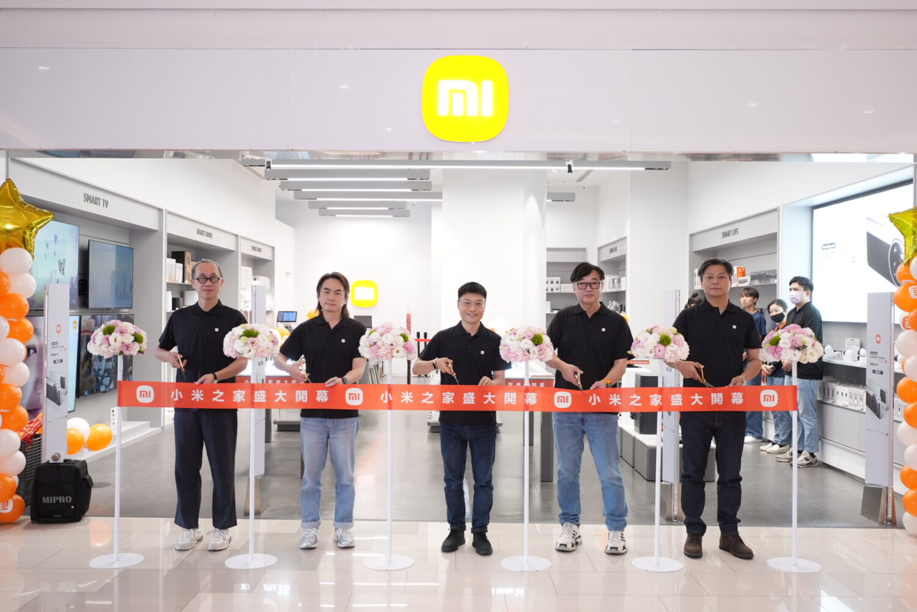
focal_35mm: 33
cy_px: 306
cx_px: 458
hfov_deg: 57.2
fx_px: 841
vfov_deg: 40.0
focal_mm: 22.1
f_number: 2.8
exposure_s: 1/125
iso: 640
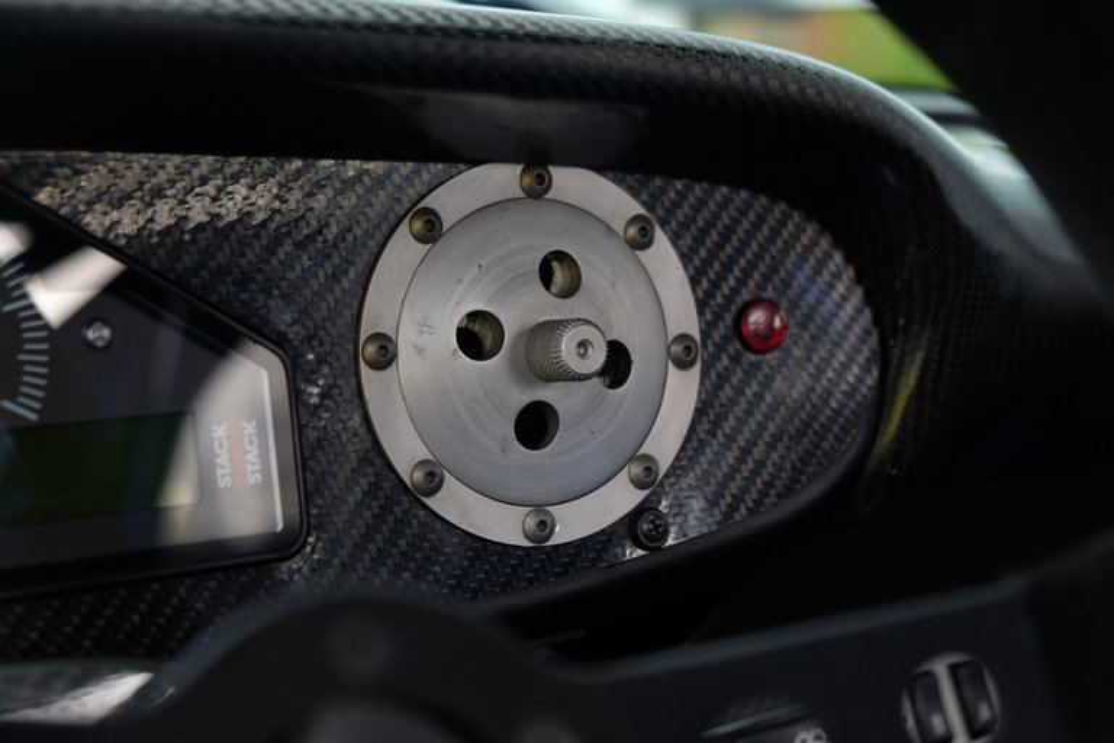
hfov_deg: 31.4
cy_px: 372
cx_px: 557
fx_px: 1980
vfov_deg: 21.2
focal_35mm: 64
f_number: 4
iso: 500
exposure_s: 1/60
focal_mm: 42.5
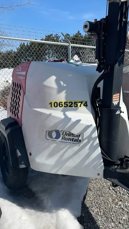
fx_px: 176
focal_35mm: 29
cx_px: 70
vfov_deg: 66.1
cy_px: 113
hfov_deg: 40.2
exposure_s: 1/6135
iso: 50
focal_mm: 4.2
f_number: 1.6
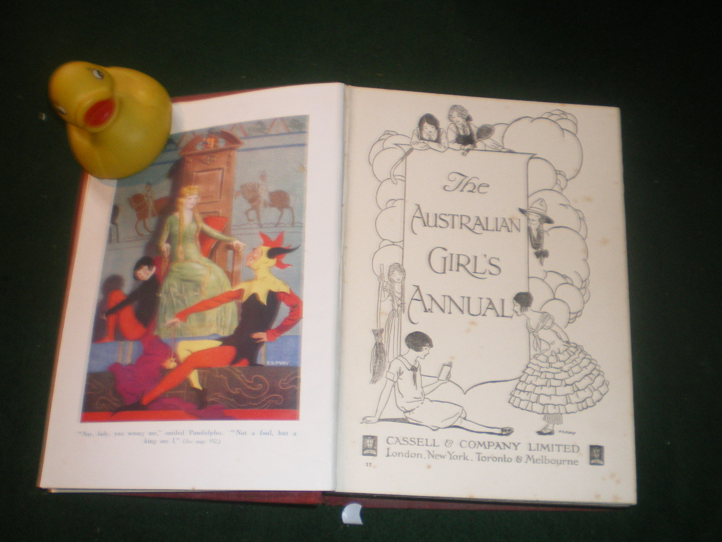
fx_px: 813
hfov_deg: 47.9
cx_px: 367
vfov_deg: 36.8
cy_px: 271
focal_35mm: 39
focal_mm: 6.3
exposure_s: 1/50
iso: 200
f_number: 3.1
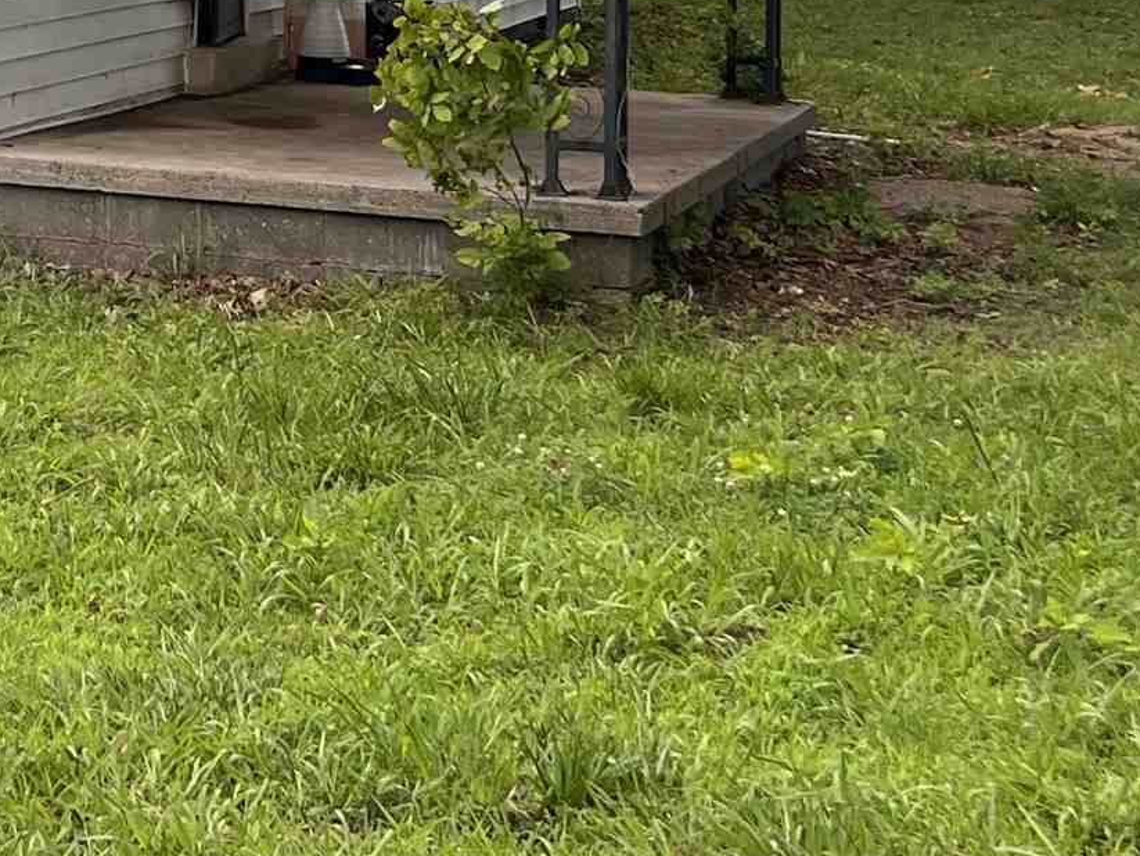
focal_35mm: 97
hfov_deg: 19.1
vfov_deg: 14.3
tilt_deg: +2.2
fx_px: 3196
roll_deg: -1.1
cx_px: -227
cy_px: -396
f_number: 1.5
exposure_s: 1/974
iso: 50
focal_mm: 5.7
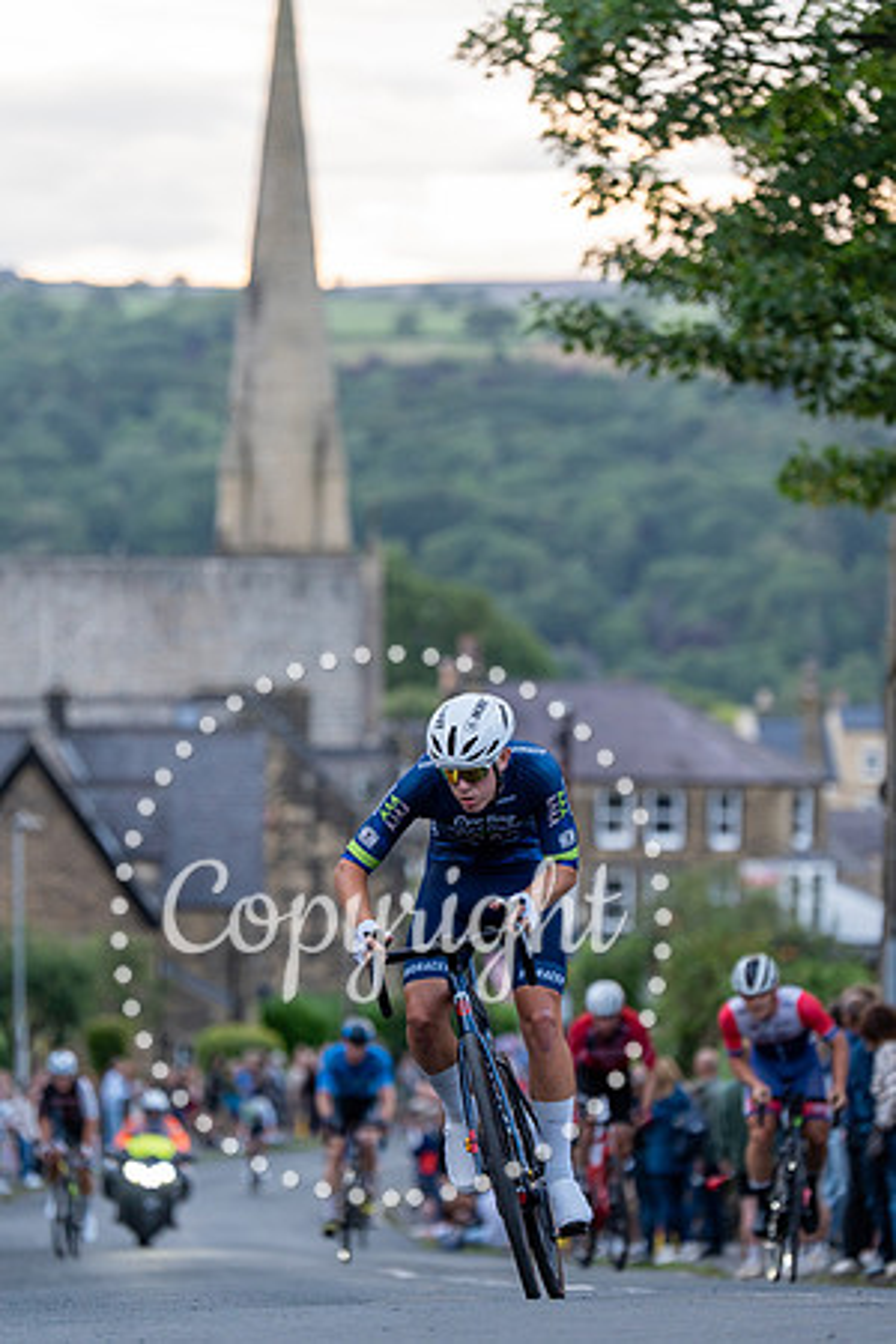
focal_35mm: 153
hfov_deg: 9.0
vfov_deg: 13.4
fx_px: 5712
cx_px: 448
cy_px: 672
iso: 1600
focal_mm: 153
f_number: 3.2
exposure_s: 1/640
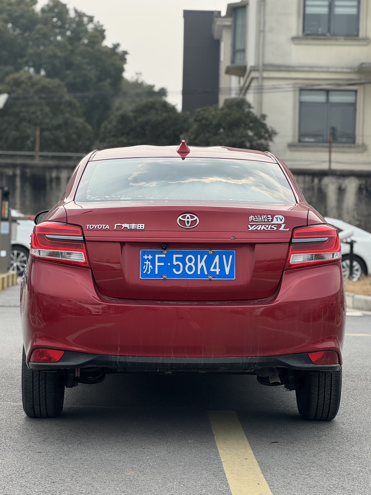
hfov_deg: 17.6
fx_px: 1200
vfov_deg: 23.3
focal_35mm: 84
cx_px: 197
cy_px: 233
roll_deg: -1.8
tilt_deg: +0.1
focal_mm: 9
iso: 25
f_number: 2.8
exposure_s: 1/589
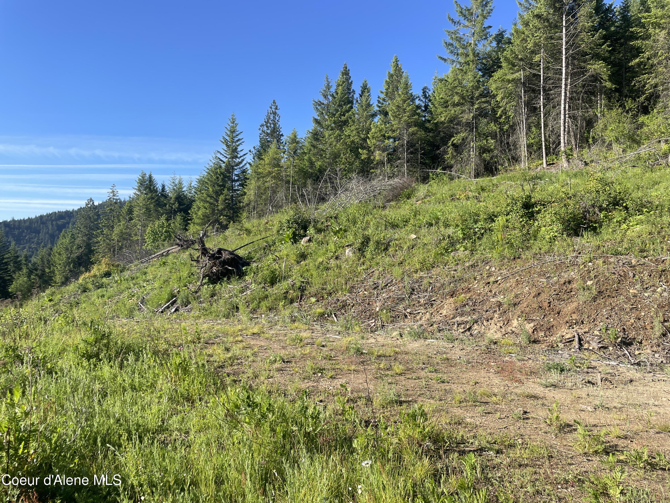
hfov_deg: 67.3
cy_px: 252
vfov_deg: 53.1
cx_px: 335
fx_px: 503
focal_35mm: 26
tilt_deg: +0.9
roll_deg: -1.0
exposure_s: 1/1855
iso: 32
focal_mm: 4.2
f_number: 1.6
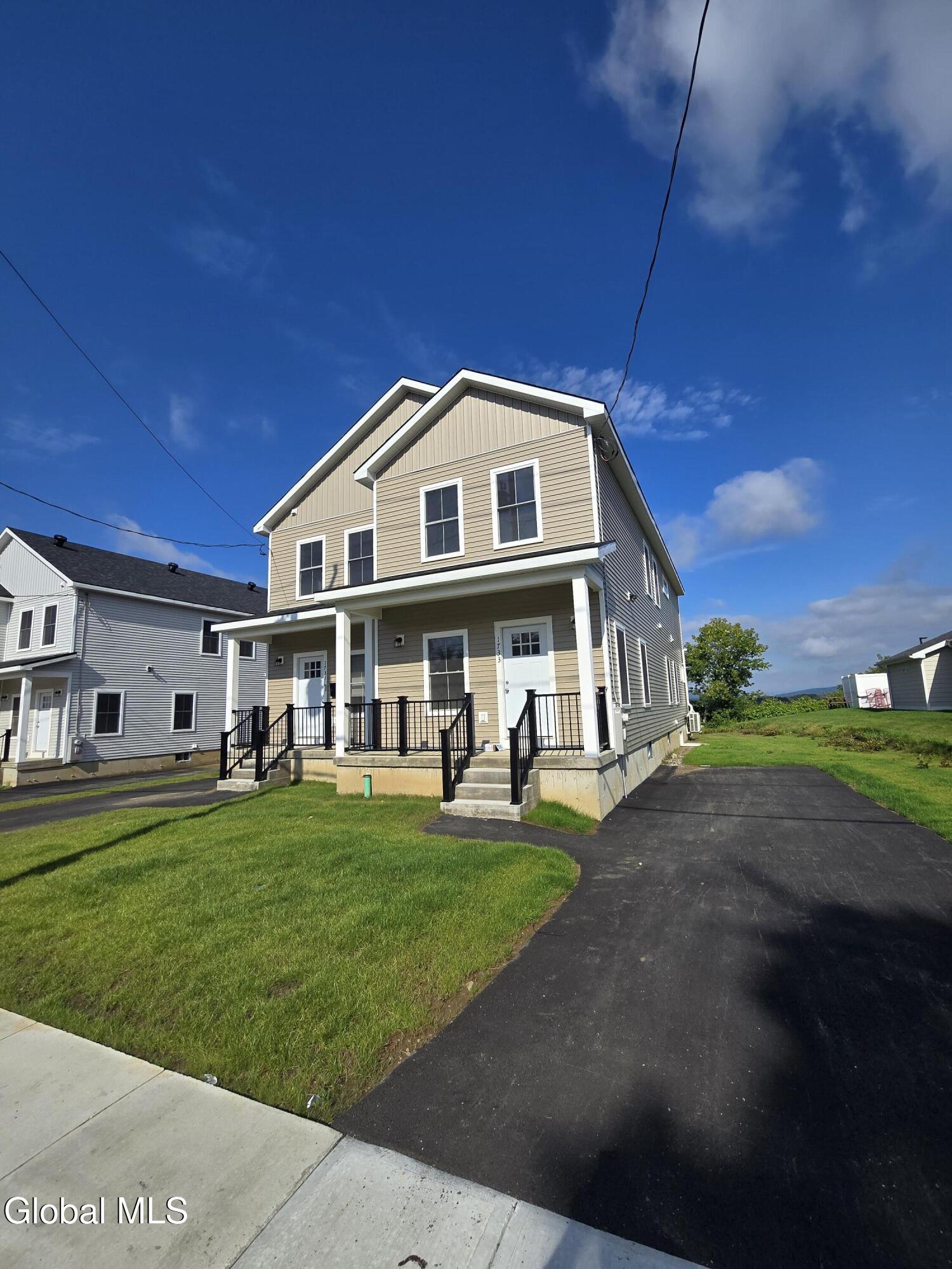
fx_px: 477
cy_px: 634
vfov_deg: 106.2
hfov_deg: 89.9
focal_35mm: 13
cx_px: 476
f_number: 2.2
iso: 50
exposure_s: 1/3255
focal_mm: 2.2
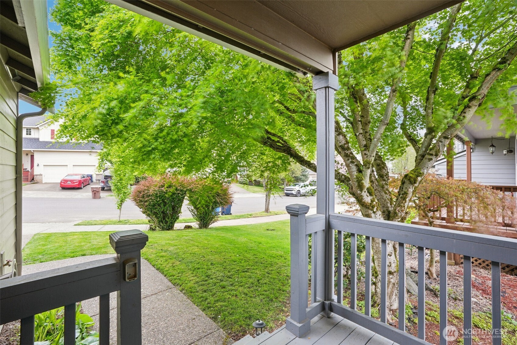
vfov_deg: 73.7
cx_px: 258
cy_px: 172
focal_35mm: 16
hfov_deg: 96.7
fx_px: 230
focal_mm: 16
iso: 100
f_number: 11
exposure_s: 1/3.33
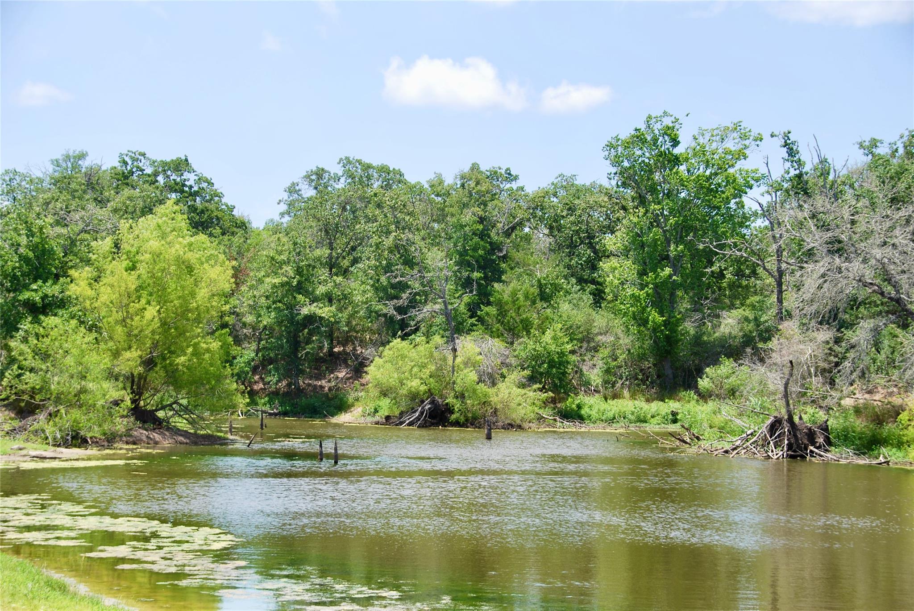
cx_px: 457
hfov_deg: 26.0
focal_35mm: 78
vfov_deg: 17.5
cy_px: 306
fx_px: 1982
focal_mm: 52
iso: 100
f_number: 7.1
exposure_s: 1/200
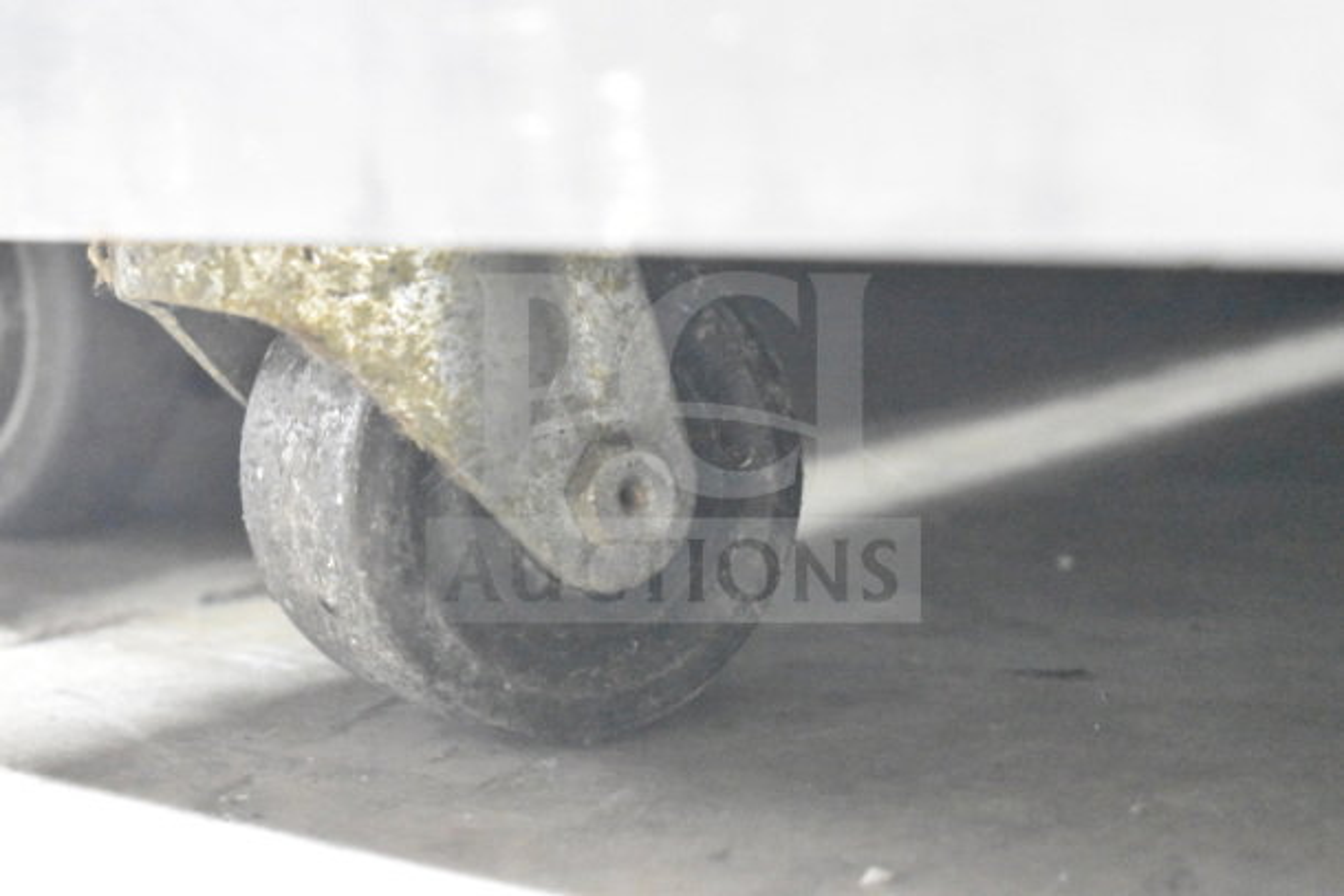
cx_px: 672
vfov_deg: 16.6
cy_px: 448
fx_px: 3081
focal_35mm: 82
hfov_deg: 24.6
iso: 25600
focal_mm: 55
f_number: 5.6
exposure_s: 1/30
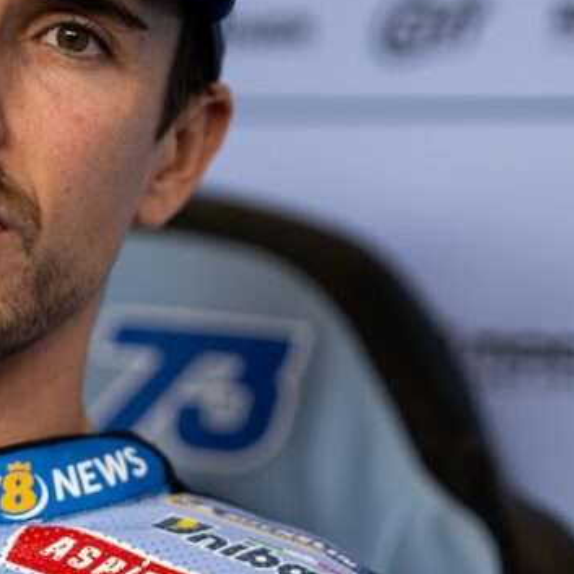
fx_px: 6247
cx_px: -31
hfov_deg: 5.2
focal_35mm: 333
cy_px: 153
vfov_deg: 5.3
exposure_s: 1/640
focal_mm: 135
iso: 320
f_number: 2
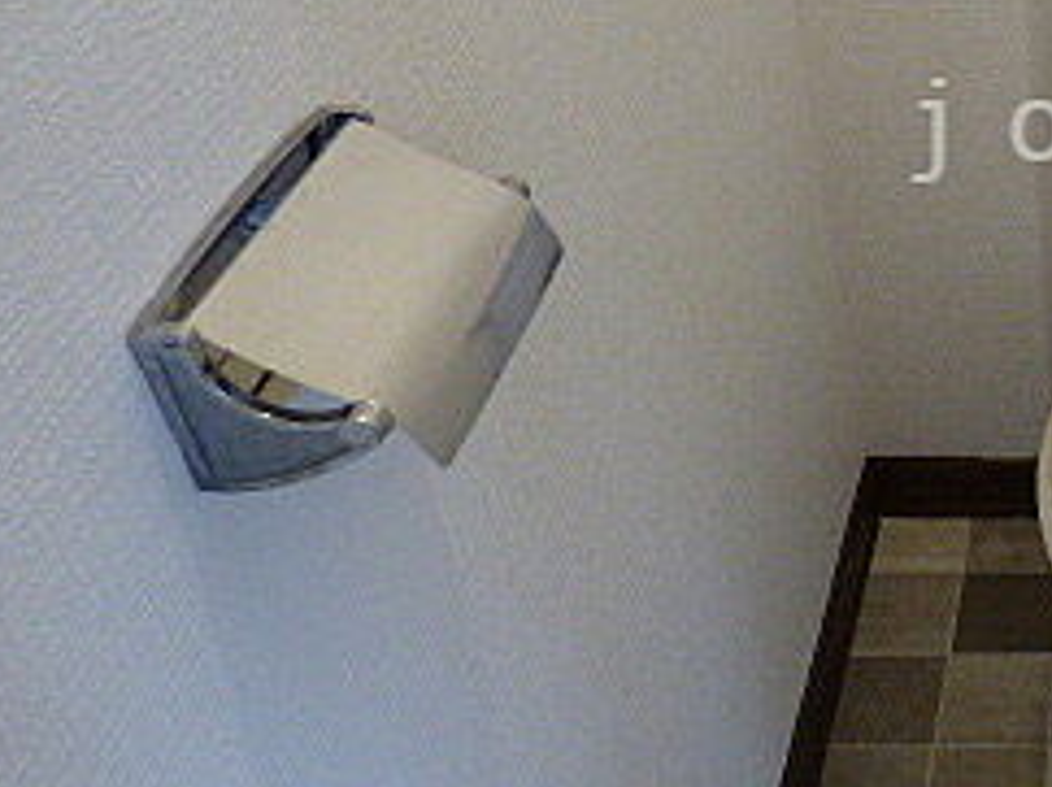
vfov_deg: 26.8
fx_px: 1609
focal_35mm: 53
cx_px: 1208
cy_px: 130
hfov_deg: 31.4
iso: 250
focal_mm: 3.58
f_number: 2.8
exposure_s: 1/60
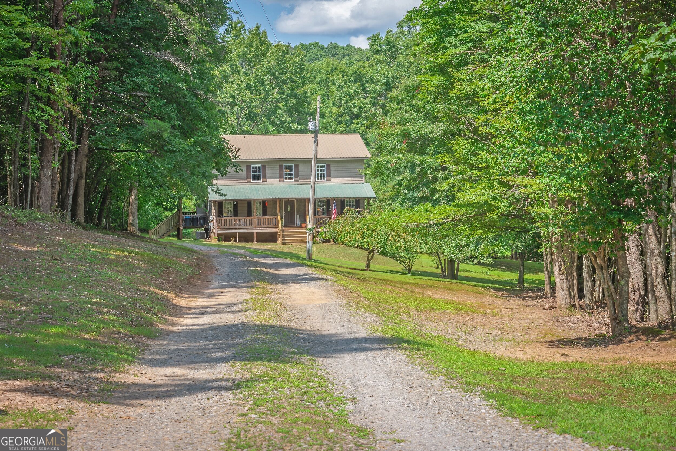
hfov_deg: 28.8
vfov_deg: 19.5
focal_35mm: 70
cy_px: 226
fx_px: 1314
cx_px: 338
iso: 200
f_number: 11
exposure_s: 1/160
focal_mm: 70
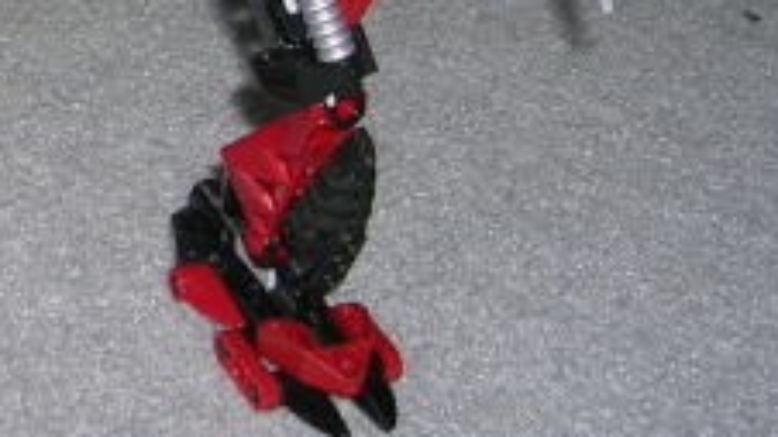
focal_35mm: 117
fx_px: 2413
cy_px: -255
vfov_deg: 10.0
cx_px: -7
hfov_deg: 17.9
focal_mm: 5.8
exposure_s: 1/60.1
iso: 50
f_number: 2.8
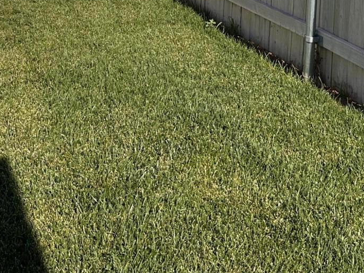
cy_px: -102
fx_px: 736
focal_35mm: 70
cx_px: 212
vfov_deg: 19.1
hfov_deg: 27.7
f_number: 1.78
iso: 80
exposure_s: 1/5525
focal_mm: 6.86
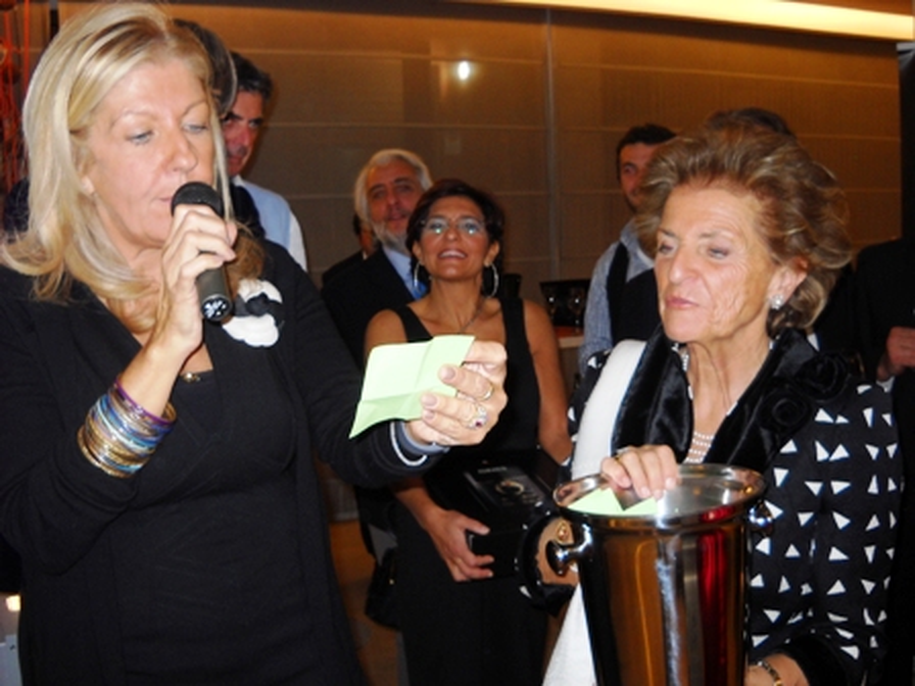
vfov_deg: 35.1
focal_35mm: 41
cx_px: 458
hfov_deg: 45.8
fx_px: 1084
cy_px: 343
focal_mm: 6.72
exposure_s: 1/30
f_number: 3.1
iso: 100
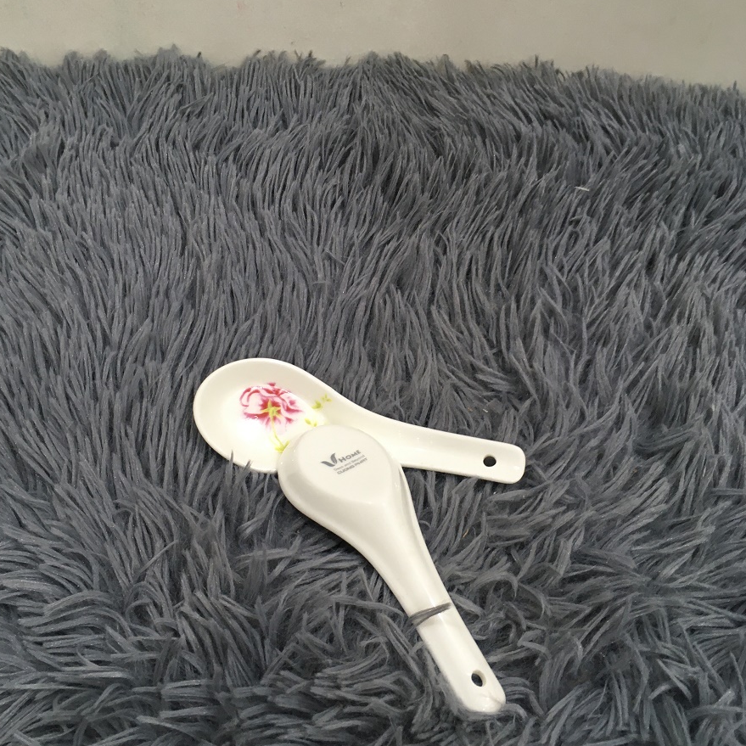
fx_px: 853
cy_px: 371
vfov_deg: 47.2
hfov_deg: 47.2
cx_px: 374
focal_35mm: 35
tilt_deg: -50.8
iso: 80
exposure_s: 1/33
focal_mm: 4.15
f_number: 2.2
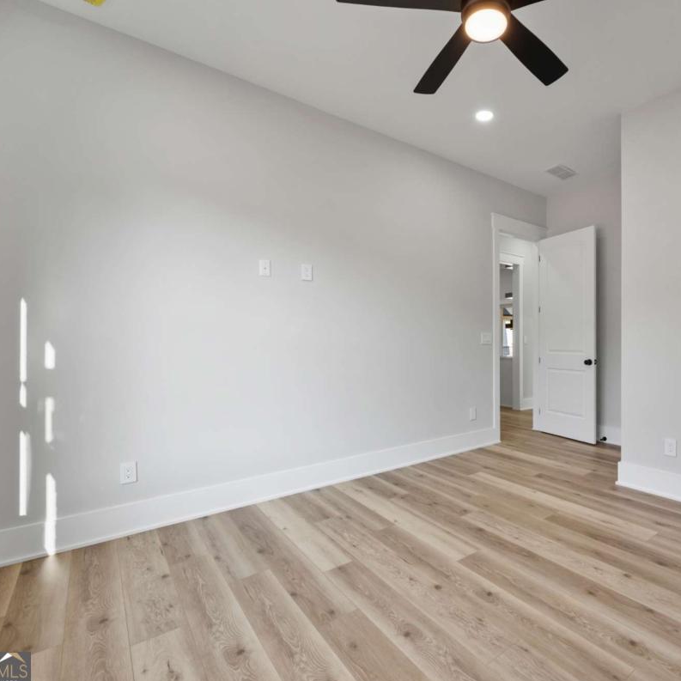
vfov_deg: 80.7
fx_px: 401
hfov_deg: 78.6
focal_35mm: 18
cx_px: 442
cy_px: 343
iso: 400
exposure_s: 1/20
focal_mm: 14
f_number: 8
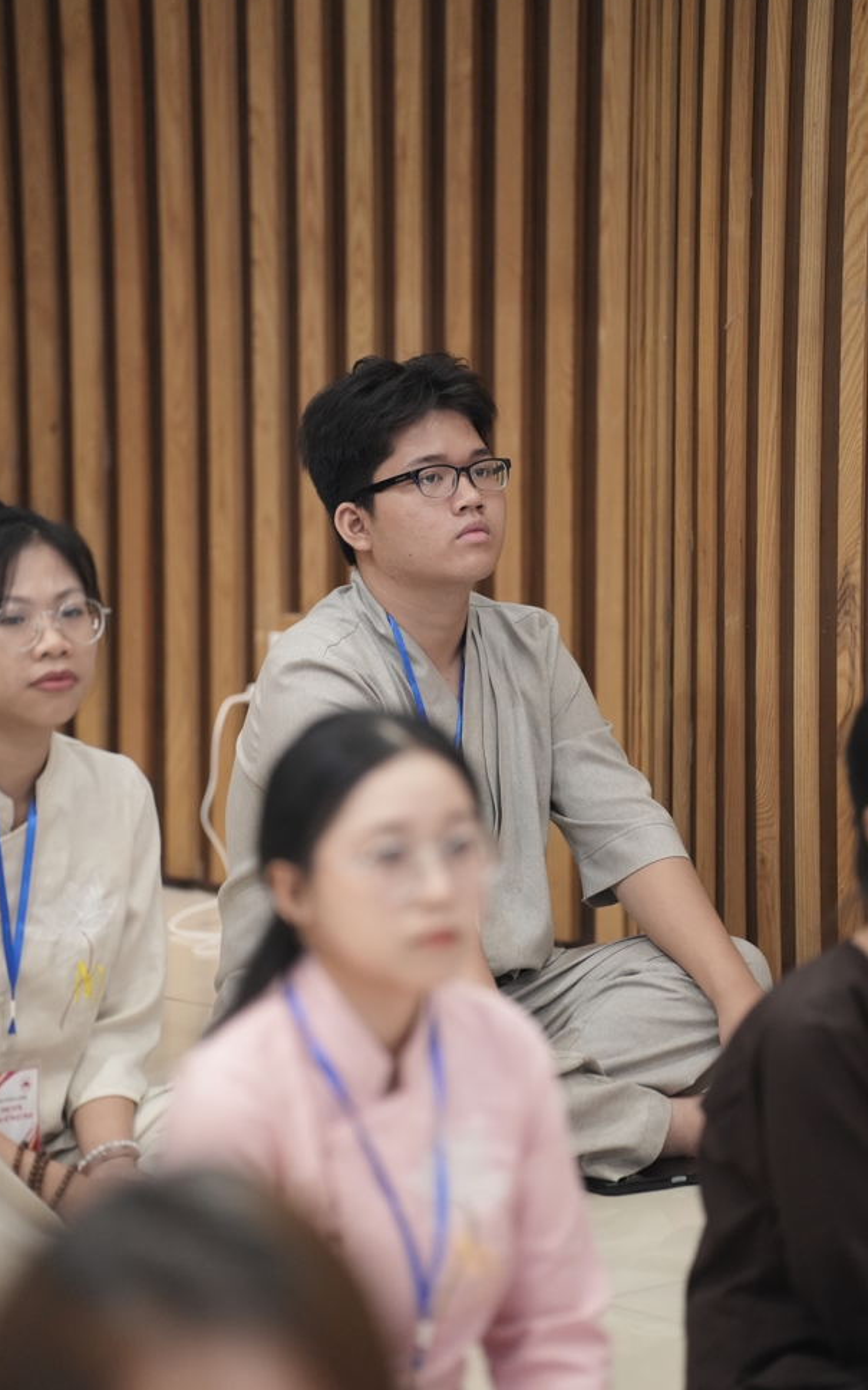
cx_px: 439
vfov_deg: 13.6
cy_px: 691
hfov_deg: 8.5
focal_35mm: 154
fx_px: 5829
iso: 4000
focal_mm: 150
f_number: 2.8
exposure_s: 1/200
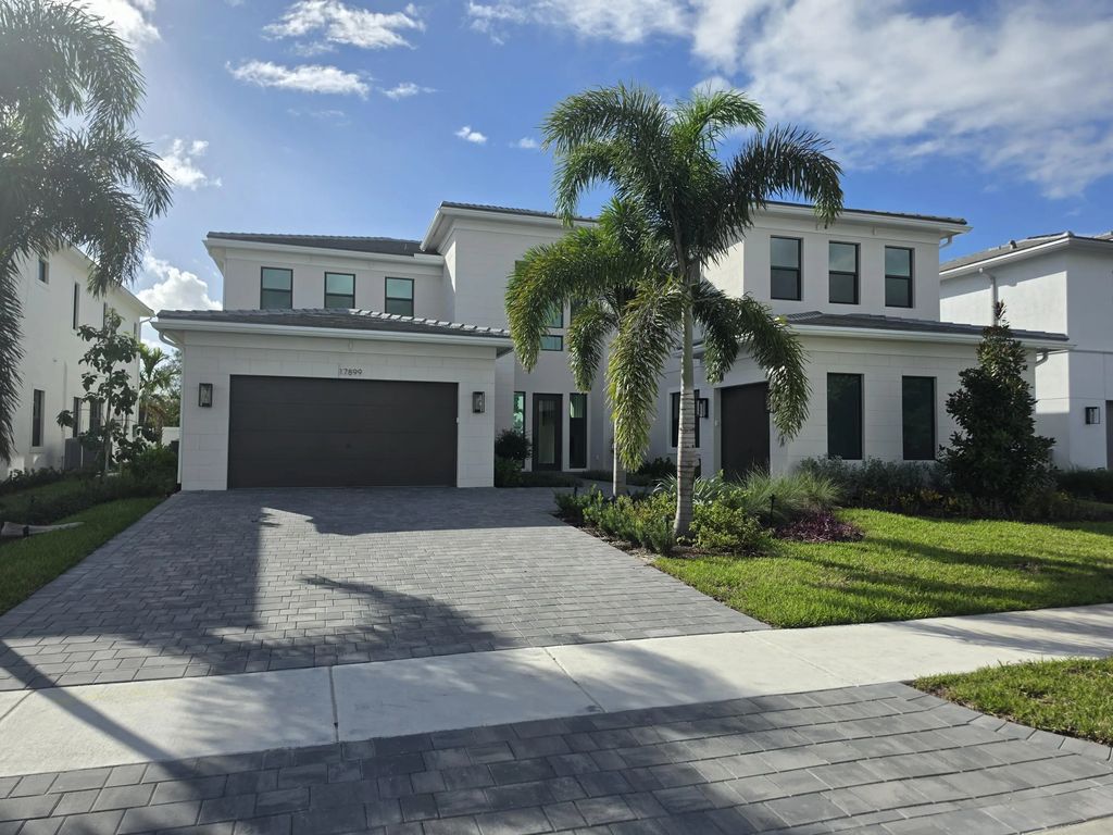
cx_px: 556
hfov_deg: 73.9
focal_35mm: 23
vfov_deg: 58.9
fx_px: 740
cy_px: 418
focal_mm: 6.5
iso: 64
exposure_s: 1/7939
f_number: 1.4
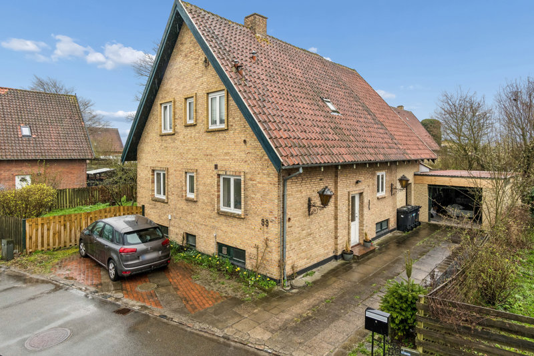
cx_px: 267
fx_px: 289
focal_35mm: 20
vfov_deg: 63.2
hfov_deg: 85.4
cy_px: 178
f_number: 8
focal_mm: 13
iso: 400
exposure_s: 1/200
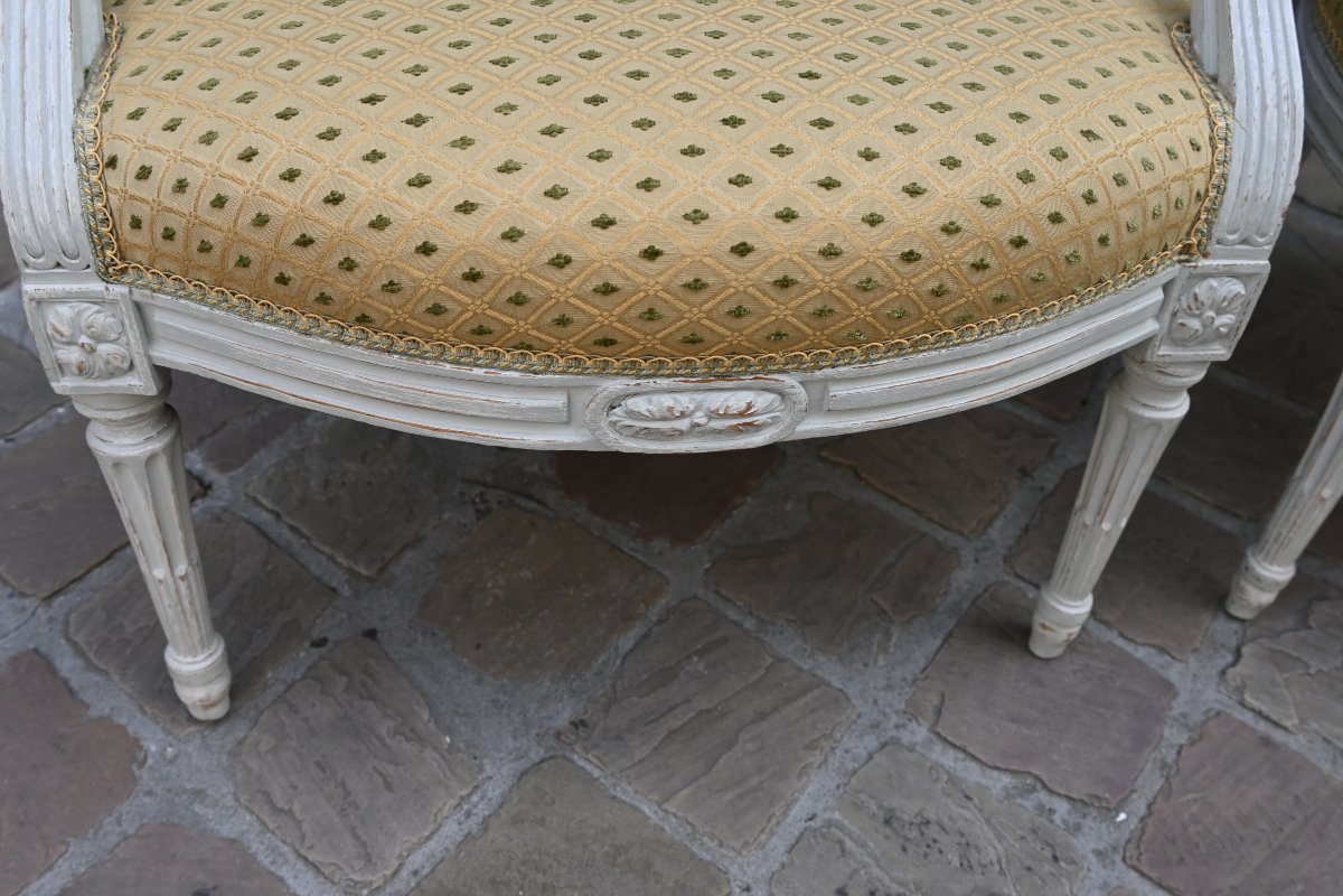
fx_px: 1259
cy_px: 448
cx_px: 672
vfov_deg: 39.1
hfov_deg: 56.1
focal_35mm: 34
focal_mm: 22.5
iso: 100
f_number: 5.6
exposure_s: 1/125
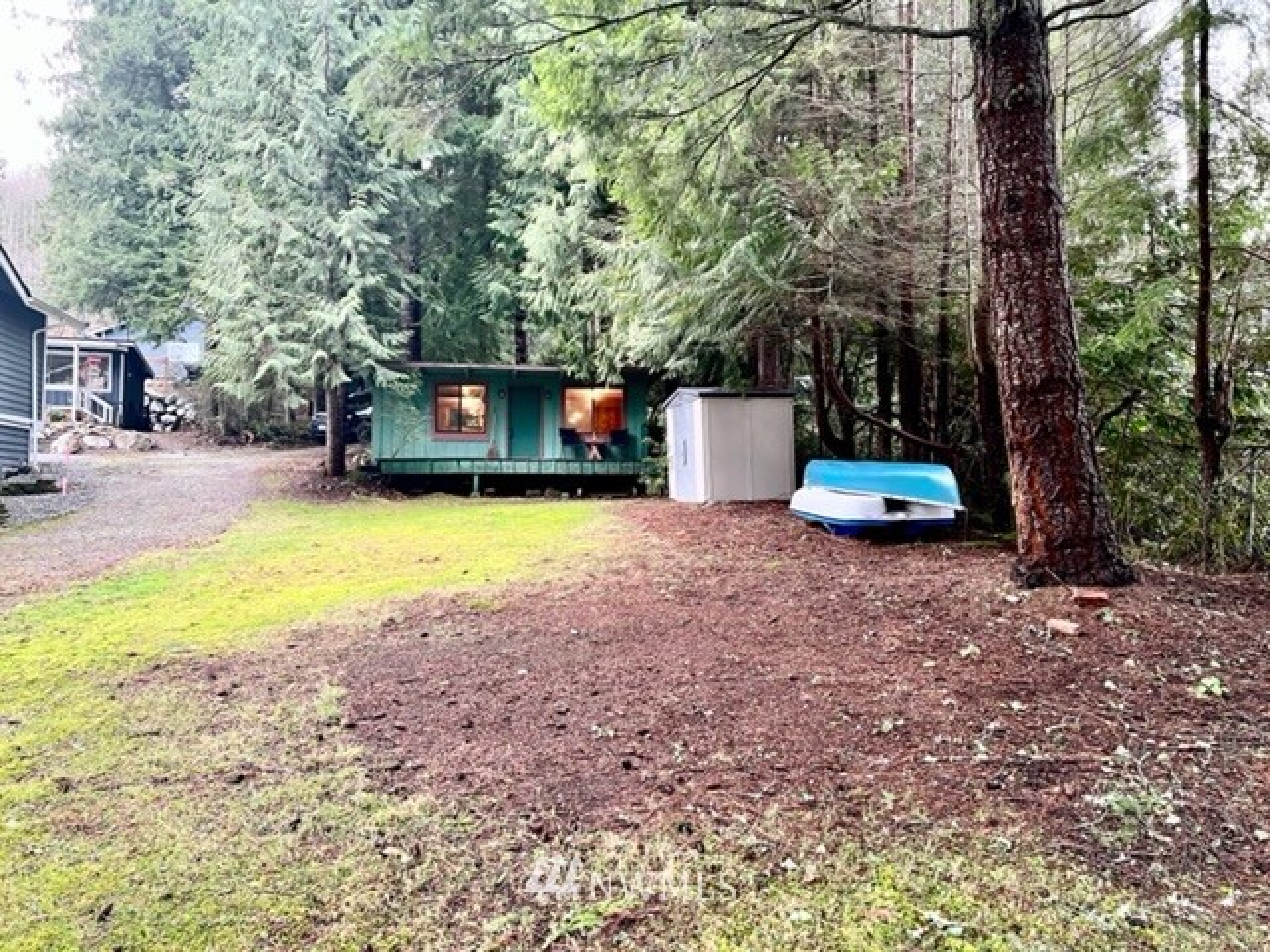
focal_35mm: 26
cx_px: 635
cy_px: 476
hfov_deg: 67.3
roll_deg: -0.6
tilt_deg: +1.8
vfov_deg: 53.1
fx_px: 954
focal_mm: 5.7
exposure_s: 1/67
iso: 125
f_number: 1.5
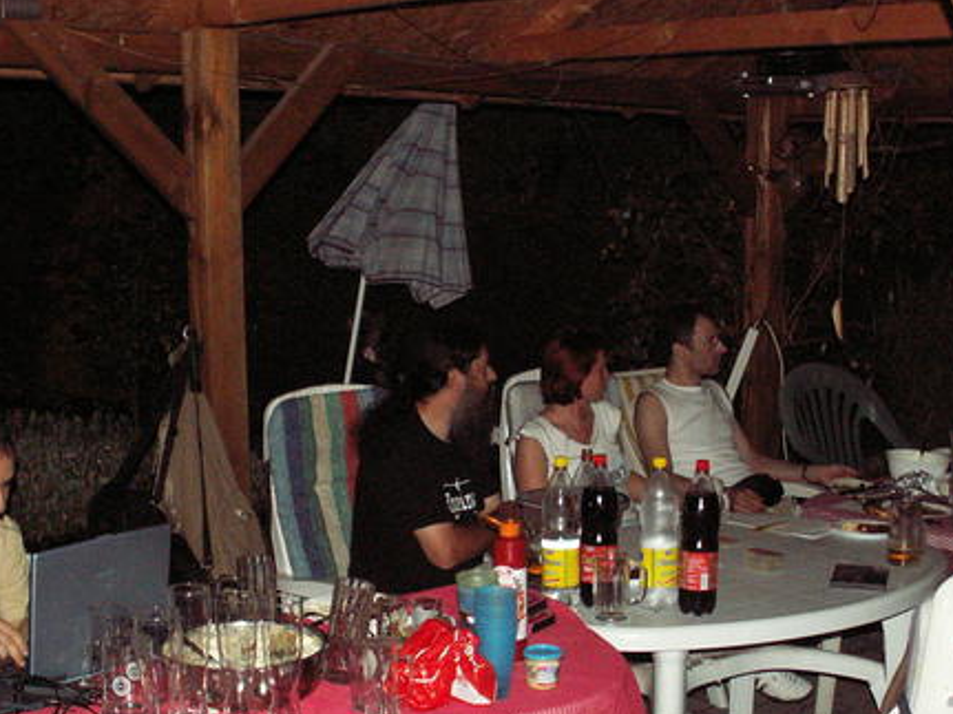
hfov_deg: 36.8
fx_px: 1431
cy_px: 495
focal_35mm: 52
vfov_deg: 27.8
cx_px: 524
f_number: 2.8
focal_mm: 5.86
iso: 160
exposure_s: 1/40
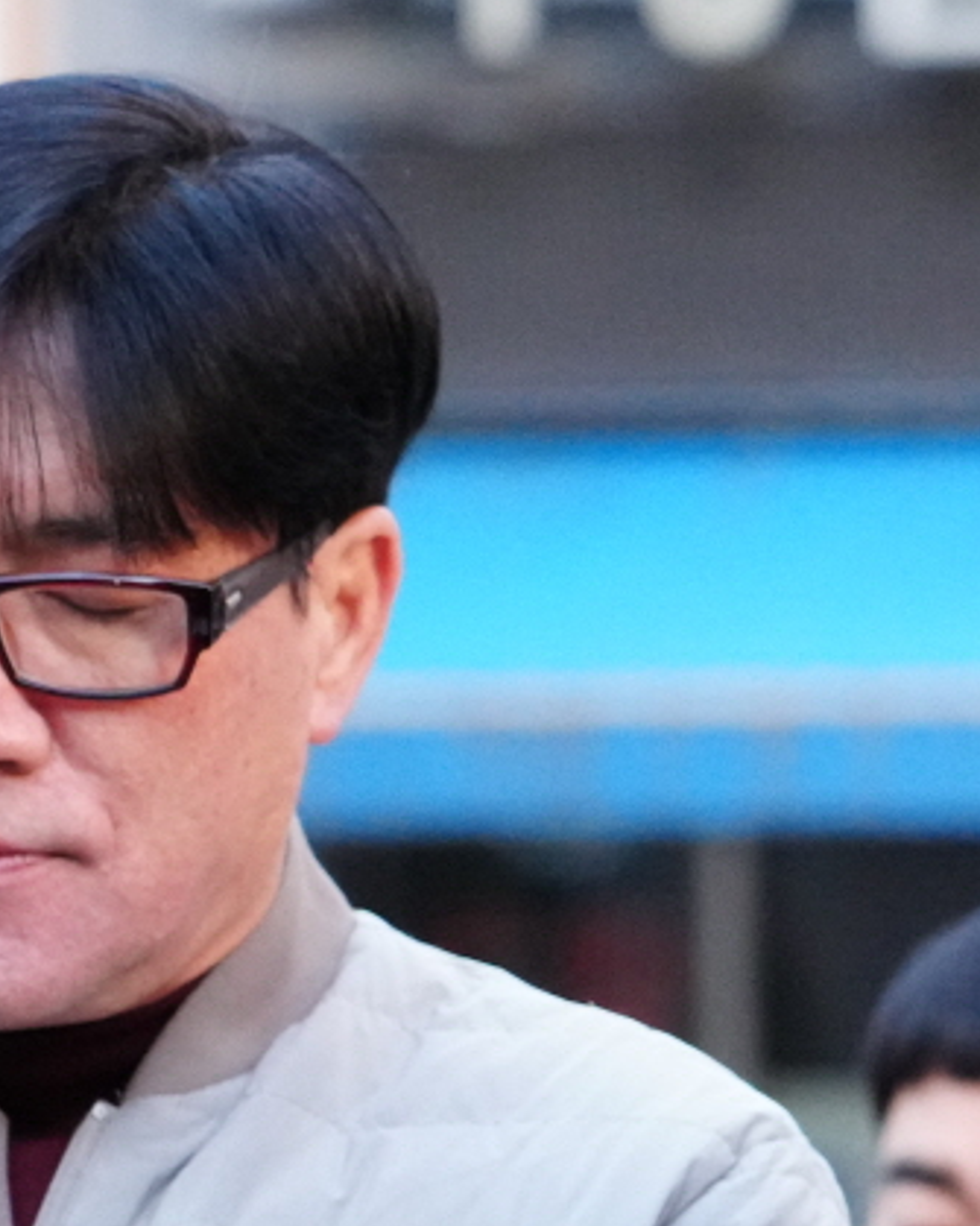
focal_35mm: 411
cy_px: 1612
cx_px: 1395
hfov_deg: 3.8
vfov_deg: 4.7
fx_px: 14906
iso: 6400
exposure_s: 1/200
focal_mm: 102
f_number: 4
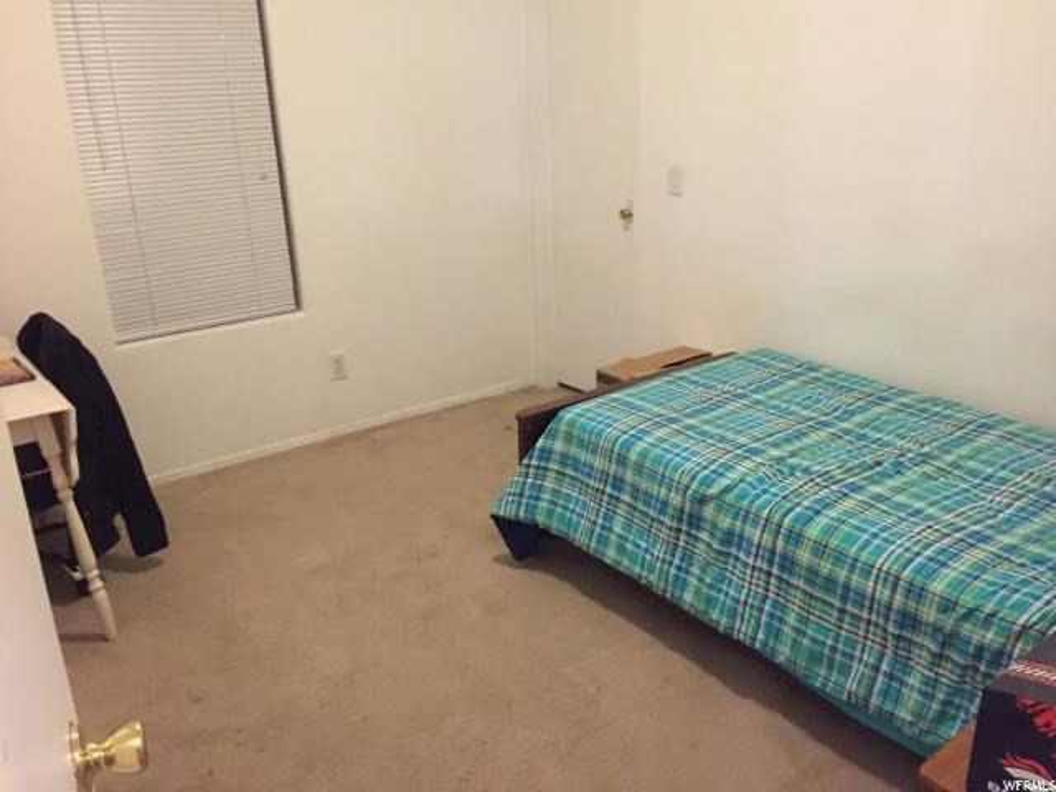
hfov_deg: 61.7
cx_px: 528
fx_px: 885
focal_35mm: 29
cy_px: 396
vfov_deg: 48.2
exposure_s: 1/15
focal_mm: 4.15
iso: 250
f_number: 2.2
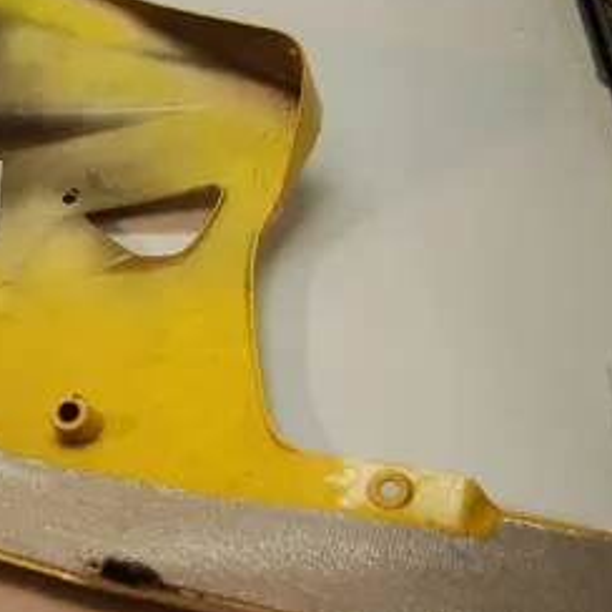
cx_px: -19
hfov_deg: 24.1
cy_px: 178
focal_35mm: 68
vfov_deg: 25.2
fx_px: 1360
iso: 400
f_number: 5
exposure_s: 1/100
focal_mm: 24
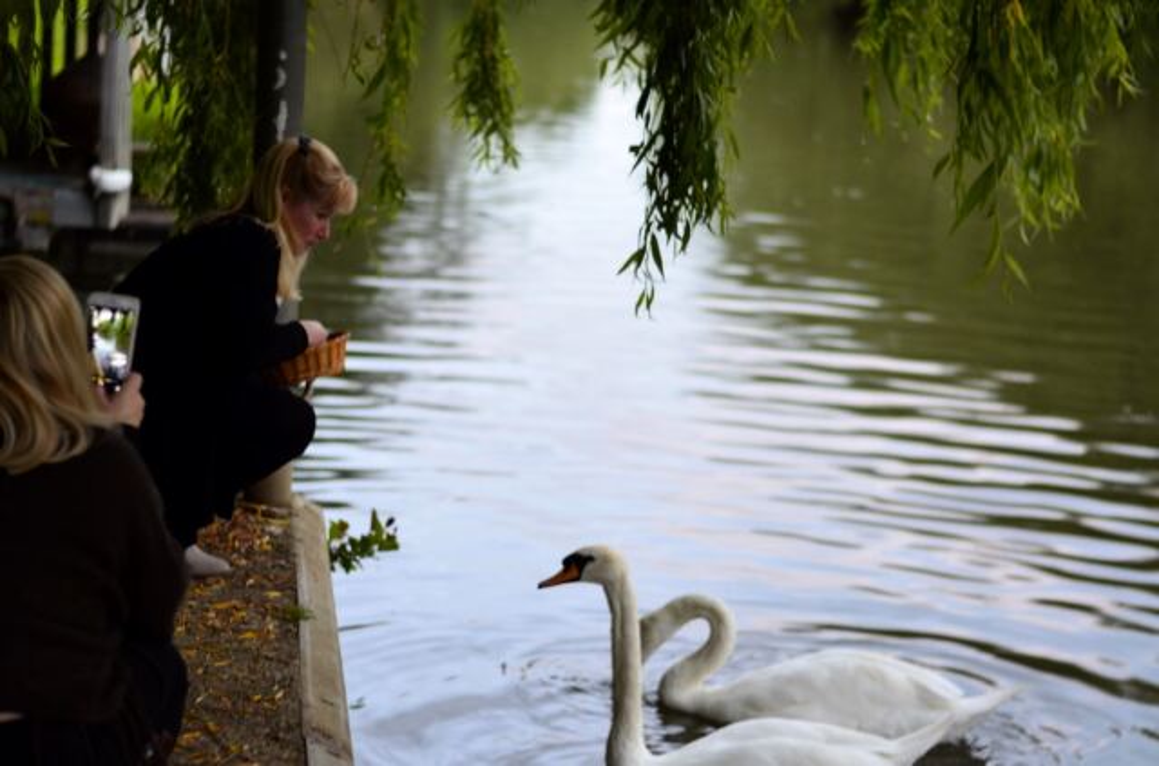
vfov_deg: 18.1
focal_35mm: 75
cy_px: 383
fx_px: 2408
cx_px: 580
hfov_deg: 27.1
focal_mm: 50
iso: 400
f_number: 1.8
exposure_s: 1/60
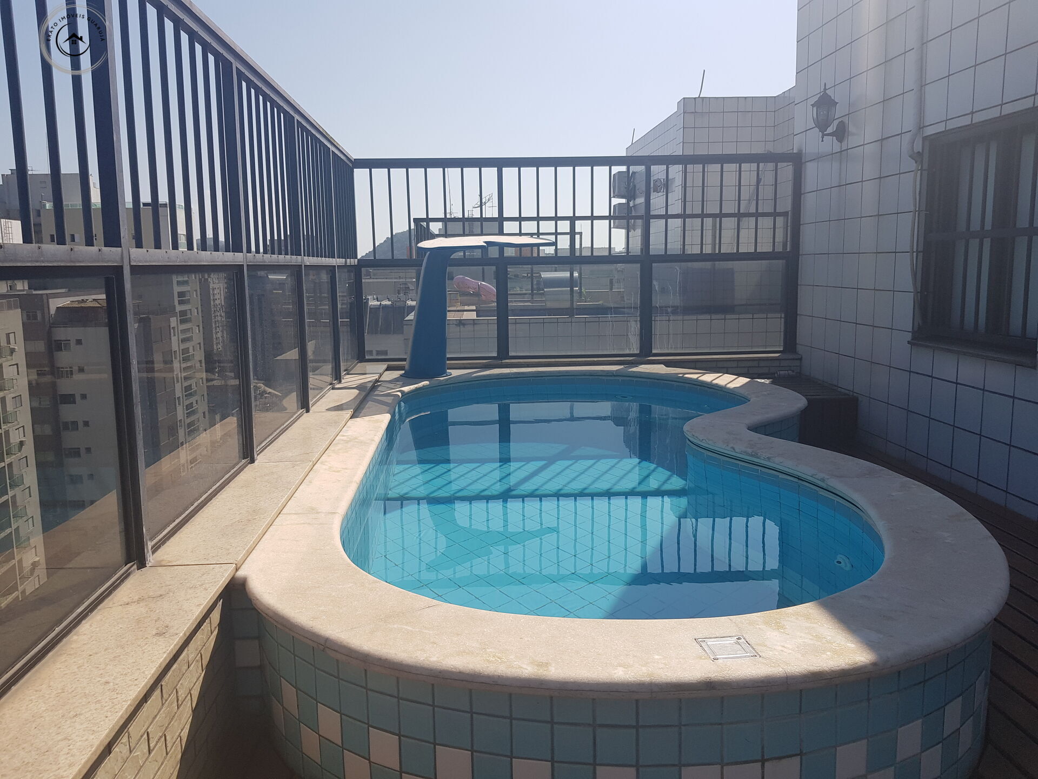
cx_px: 519
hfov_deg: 67.3
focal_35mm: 26
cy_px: 390
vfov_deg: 53.1
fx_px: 780
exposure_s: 1/2968
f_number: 1.7
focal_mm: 4.2
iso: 40
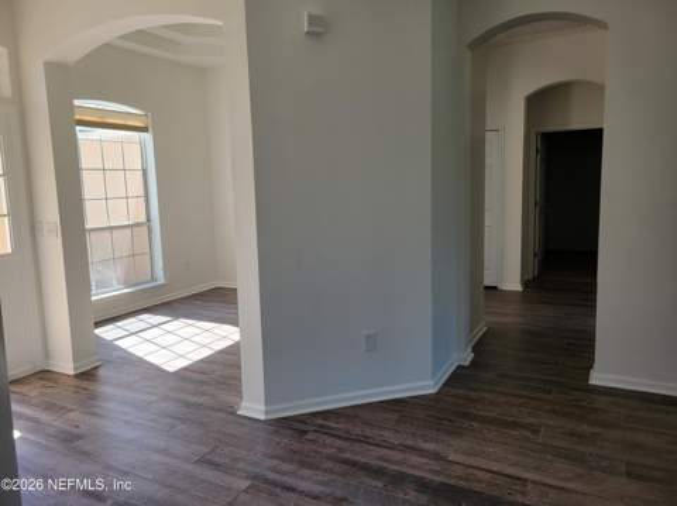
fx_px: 508
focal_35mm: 26
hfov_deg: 67.4
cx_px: 338
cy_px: 253
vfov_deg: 53.0
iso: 40
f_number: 1.8
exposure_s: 1/222
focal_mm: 5.4
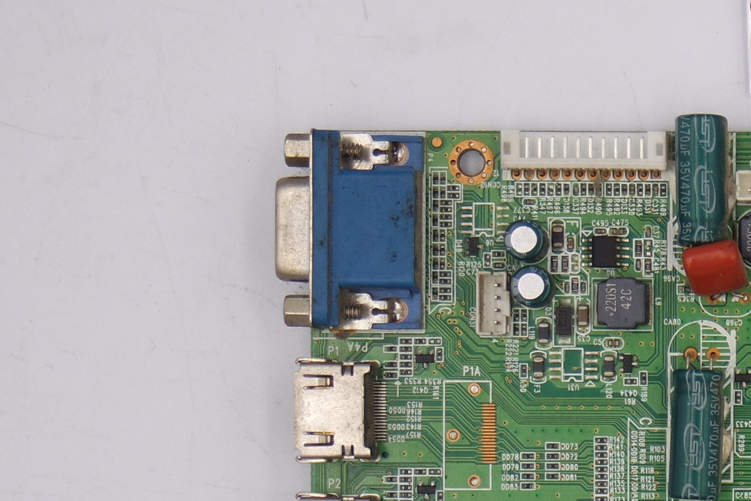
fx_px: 3234
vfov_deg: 8.8
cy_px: 502
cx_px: 970
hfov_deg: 12.8
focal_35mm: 155
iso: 160
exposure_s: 1/125
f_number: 5
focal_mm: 19
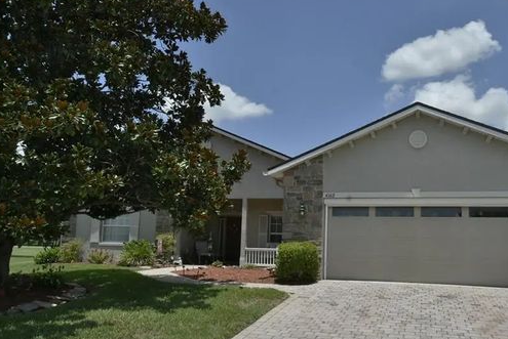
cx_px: 316
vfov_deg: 42.2
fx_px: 438
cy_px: 205
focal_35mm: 31
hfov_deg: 59.5
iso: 400
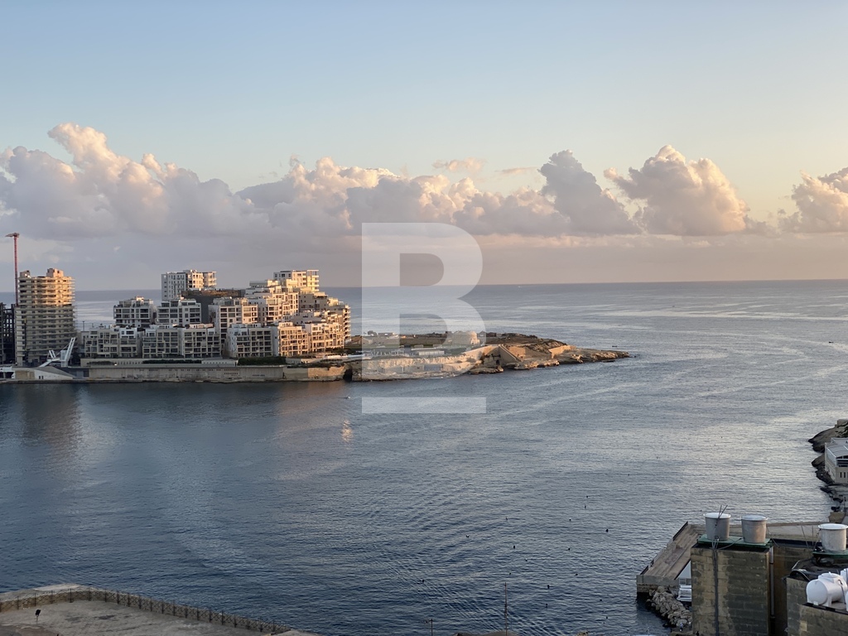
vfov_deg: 28.0
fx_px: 1274
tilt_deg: -0.6
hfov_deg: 36.8
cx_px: 424
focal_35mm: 52
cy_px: 318
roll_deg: +0.6
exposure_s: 1/329
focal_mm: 6
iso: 20
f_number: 2
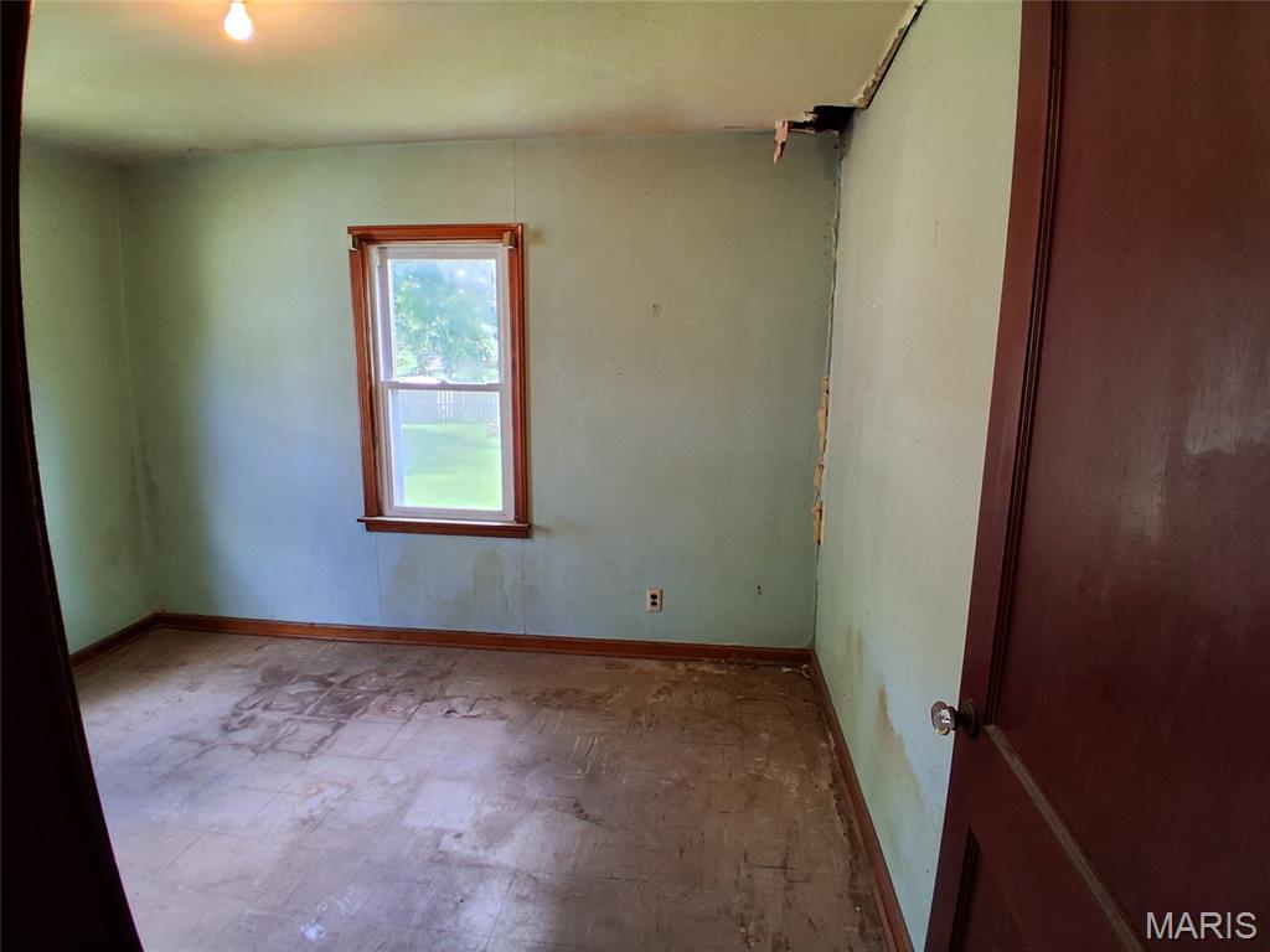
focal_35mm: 17
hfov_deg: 91.0
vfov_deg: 74.7
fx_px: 624
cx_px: 635
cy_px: 476
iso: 100
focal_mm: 1.4
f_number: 2.2
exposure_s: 1/40
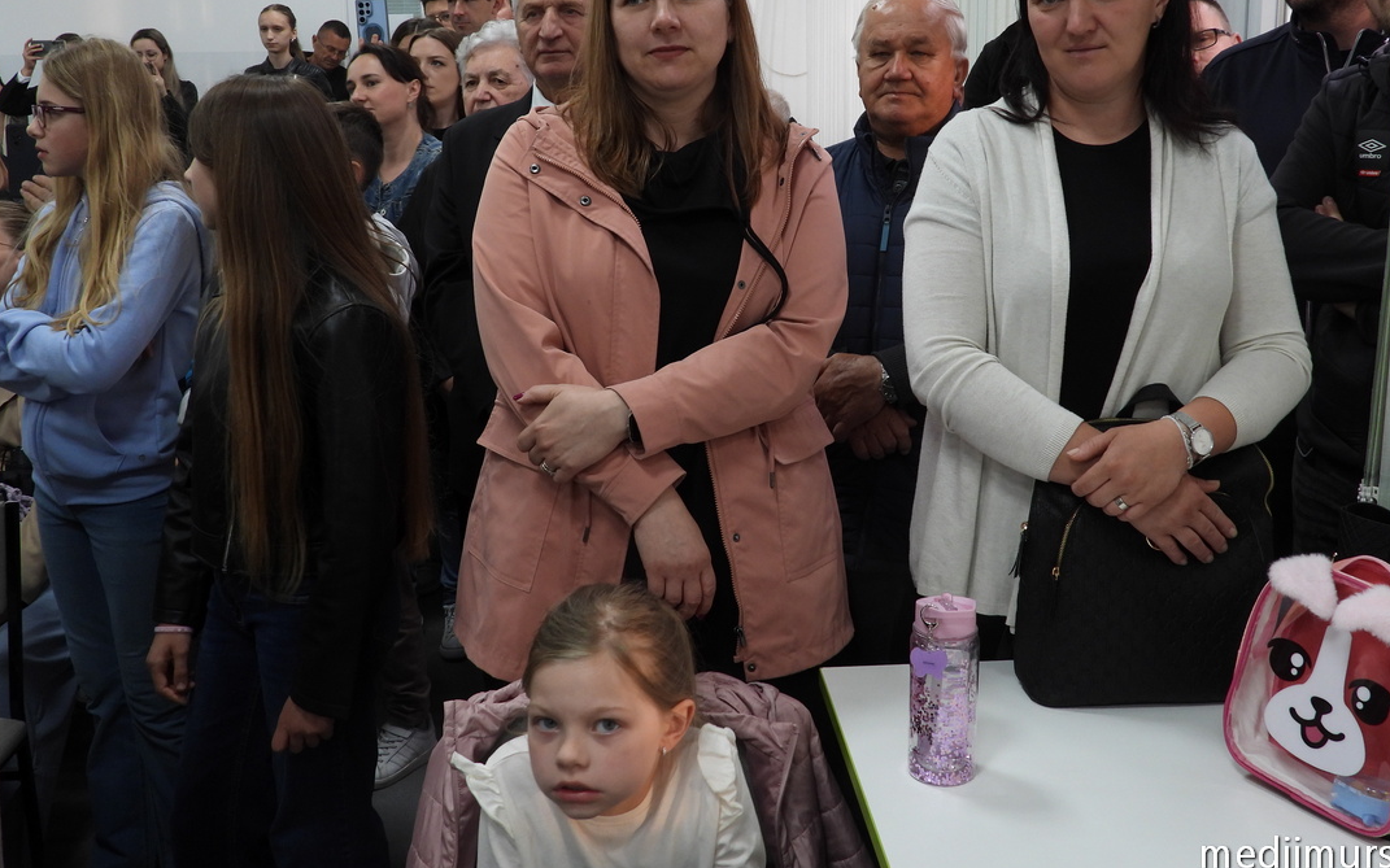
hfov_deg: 51.5
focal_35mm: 38
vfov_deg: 33.4
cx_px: 707
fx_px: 1439
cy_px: 323
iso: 160
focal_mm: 5.8
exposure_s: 1/30
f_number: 3.2
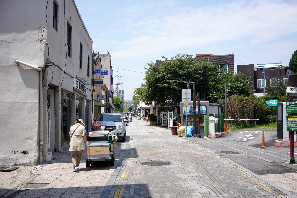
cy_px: 99
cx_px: 148
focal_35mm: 35
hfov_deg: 54.4
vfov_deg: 37.9
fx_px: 289
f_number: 14
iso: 200
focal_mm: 35
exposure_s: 1/125
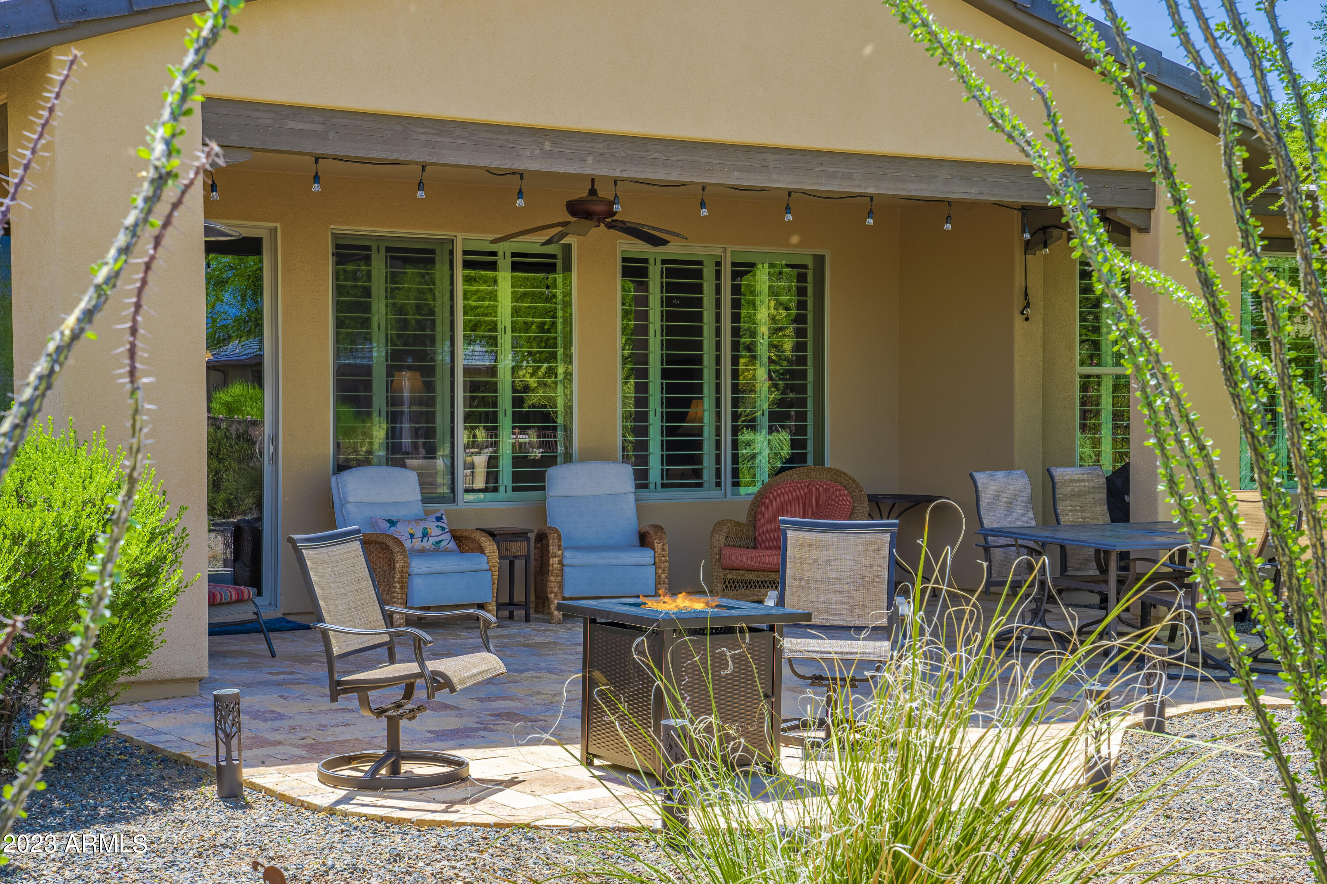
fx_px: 2248
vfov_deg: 22.3
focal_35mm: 61
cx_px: 664
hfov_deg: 32.9
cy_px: 442
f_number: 11
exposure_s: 1/800
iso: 100
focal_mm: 61
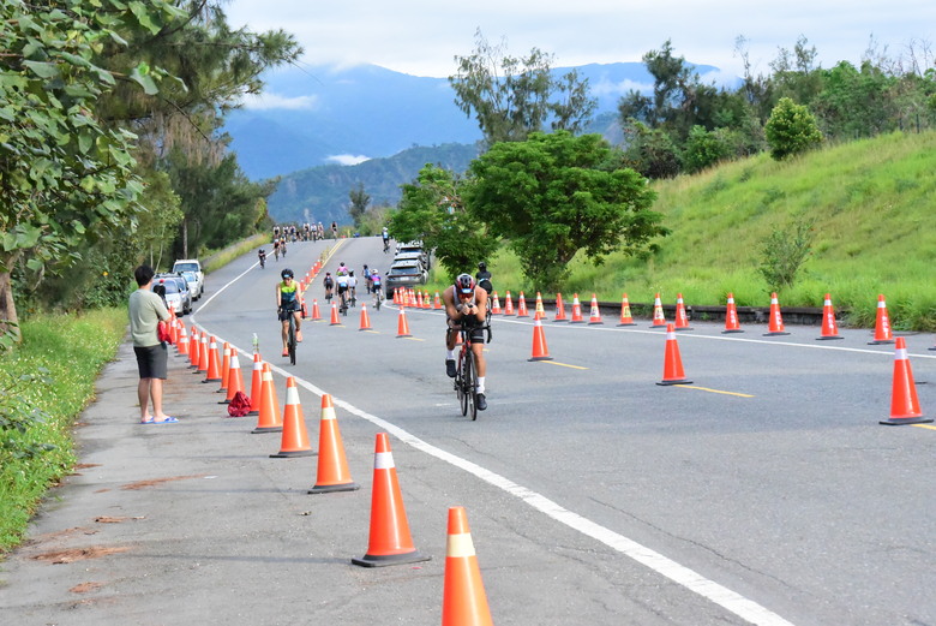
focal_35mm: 105
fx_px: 2731
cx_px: 468
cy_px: 313
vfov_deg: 13.1
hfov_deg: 19.4
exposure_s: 1/2000
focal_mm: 105
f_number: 11
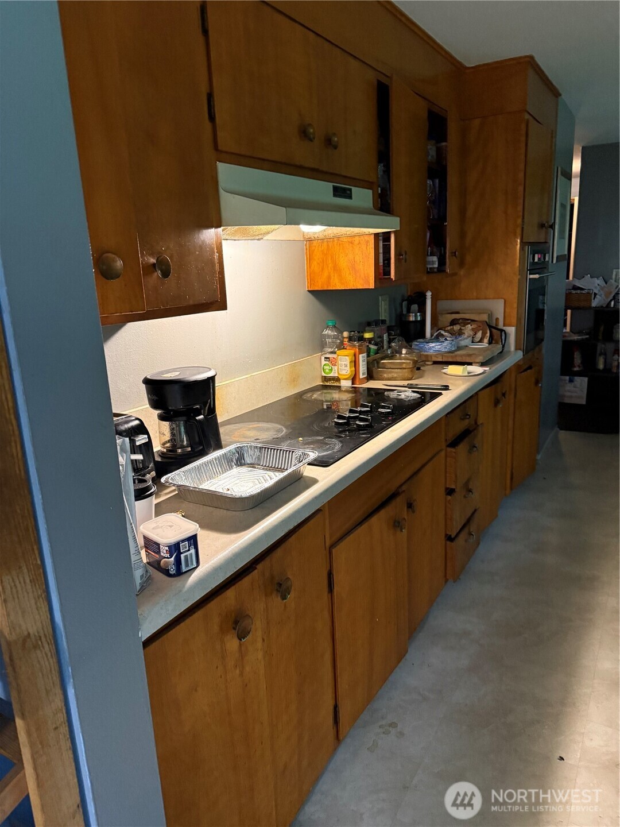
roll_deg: +2.6
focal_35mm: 24
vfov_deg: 71.6
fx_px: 573
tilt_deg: -14.1
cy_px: 414
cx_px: 310
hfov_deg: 56.8
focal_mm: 6.76
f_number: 1.78
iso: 800
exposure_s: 1/60
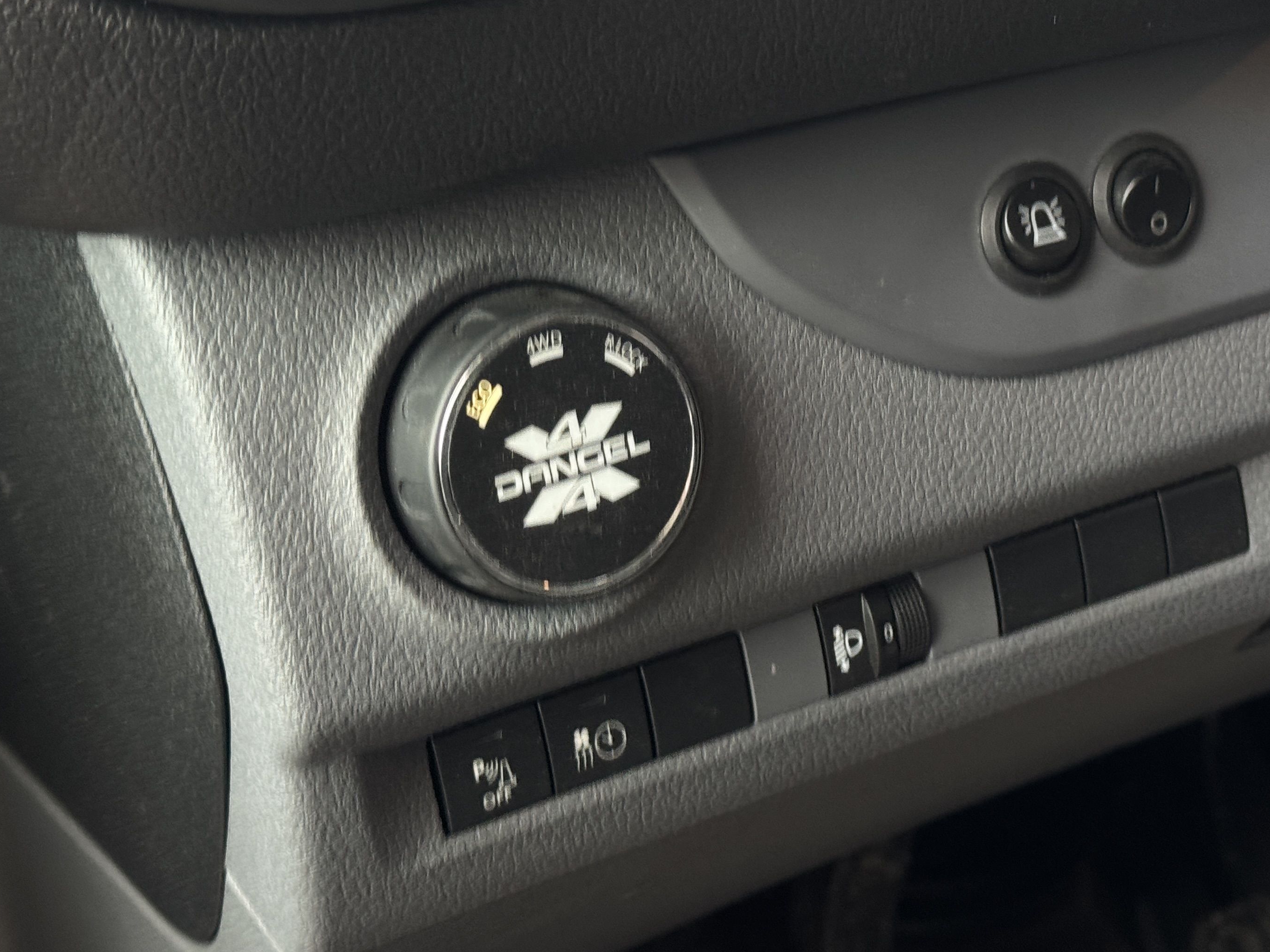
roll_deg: -3.2
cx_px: 822
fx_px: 2605
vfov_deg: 20.7
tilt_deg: -36.6
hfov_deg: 27.3
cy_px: 342
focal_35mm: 71
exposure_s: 1/60
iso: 200
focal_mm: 6.76
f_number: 1.78
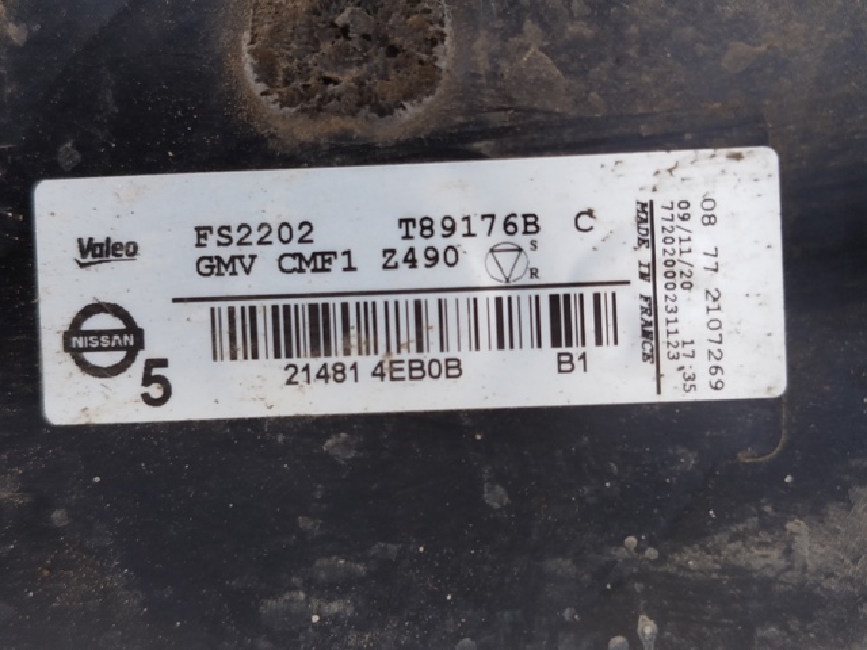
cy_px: 325
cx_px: 434
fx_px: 1202
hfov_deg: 39.7
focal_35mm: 48
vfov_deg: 30.3
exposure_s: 1/50
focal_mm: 5.31
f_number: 1.7
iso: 64
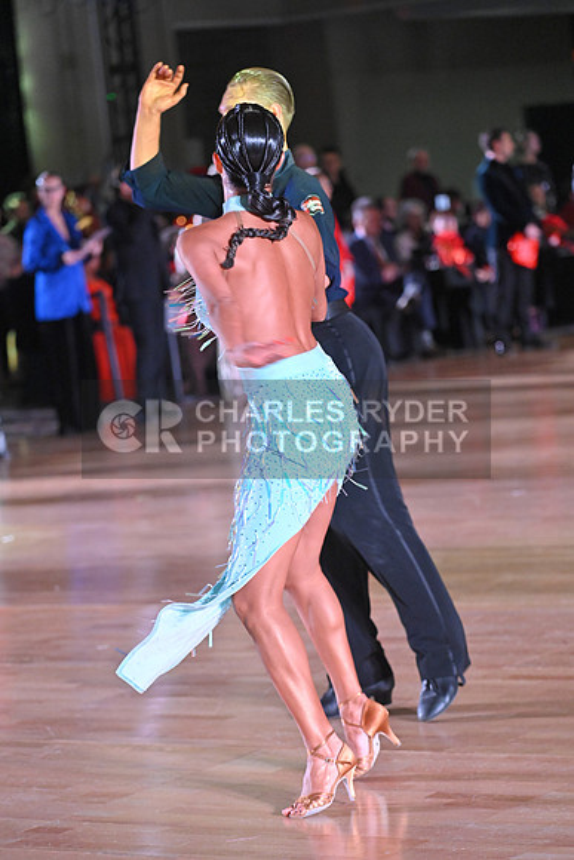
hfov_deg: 11.0
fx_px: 2988
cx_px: 287
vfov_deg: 16.4
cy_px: 430
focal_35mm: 125
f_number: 4
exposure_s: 1/400
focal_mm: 125
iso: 5000
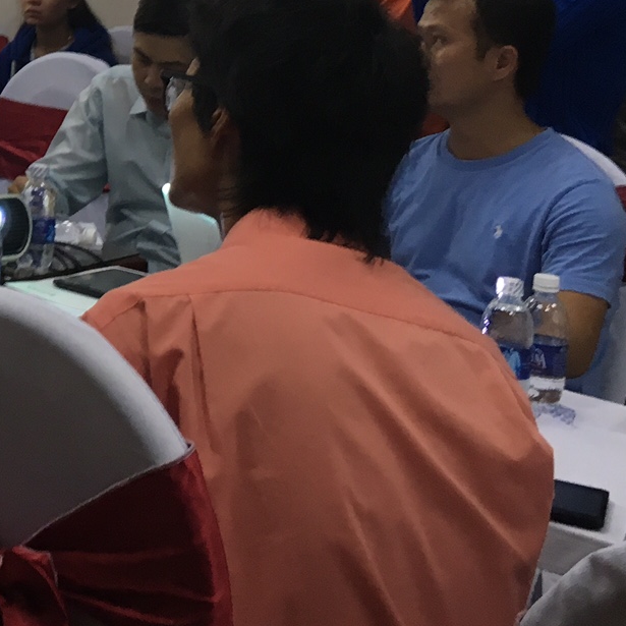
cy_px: -37
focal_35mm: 84
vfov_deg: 19.9
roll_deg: -3.5
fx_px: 1719
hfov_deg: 18.6
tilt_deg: -1.9
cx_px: -269
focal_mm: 4.15
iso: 64
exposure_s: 1/33
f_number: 2.2
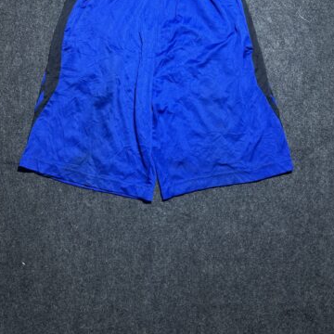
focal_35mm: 34
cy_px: 107
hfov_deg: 48.4
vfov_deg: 47.5
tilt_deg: -57.1
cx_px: 161
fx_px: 371
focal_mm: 5.7
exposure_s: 1/50
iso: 100
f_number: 1.5
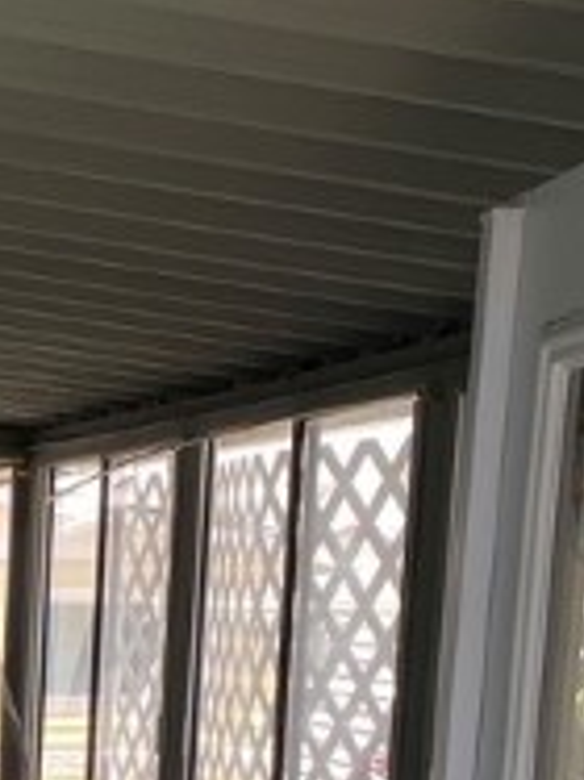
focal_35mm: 107
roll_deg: -0.3
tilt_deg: -12.0
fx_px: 2410
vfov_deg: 16.6
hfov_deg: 12.8
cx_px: -409
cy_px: 1189
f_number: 1.8
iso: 32
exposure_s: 1/219
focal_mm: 4.25
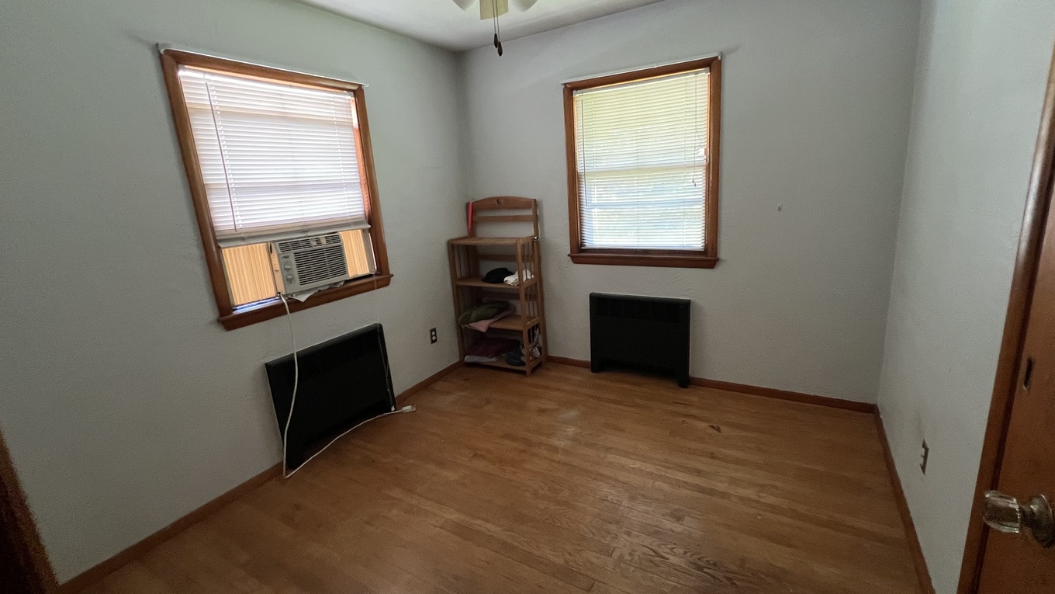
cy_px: 284
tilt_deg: -13.8
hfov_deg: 103.0
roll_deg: +3.0
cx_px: 545
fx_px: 420
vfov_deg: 70.5
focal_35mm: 15
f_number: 1.8
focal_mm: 1.57
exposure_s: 1/60
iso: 400
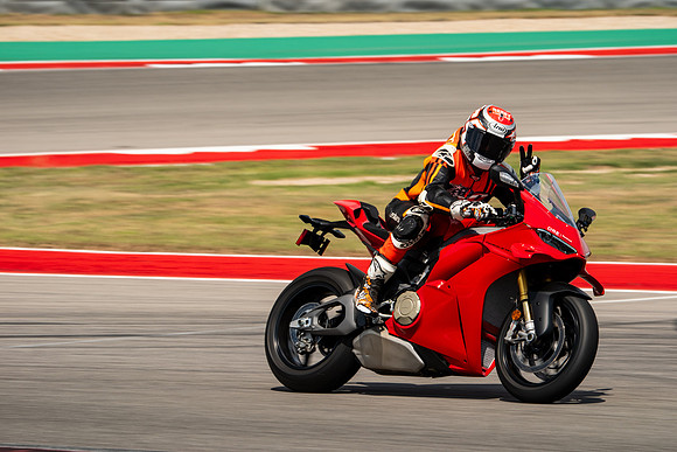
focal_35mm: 300
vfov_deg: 4.6
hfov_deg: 6.9
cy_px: 226
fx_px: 5643
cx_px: 338
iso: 160
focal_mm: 200
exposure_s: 1/250
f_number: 9
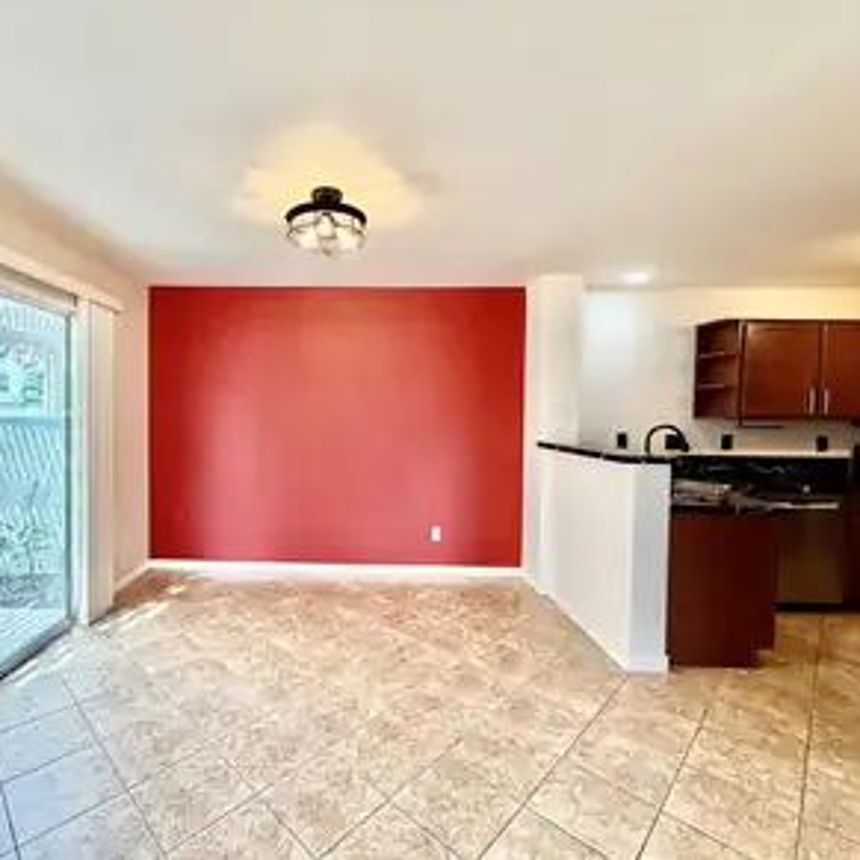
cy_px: 420
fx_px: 478
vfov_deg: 84.0
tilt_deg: -1.5
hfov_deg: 83.0
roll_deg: -0.3
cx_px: 346
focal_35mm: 17
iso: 100
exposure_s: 1/120
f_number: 2.2
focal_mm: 2.22
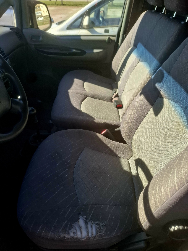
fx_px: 167
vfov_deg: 73.9
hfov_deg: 58.9
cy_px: 126
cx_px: 94
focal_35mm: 23
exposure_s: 1/400
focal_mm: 5.54
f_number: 1.8
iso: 50
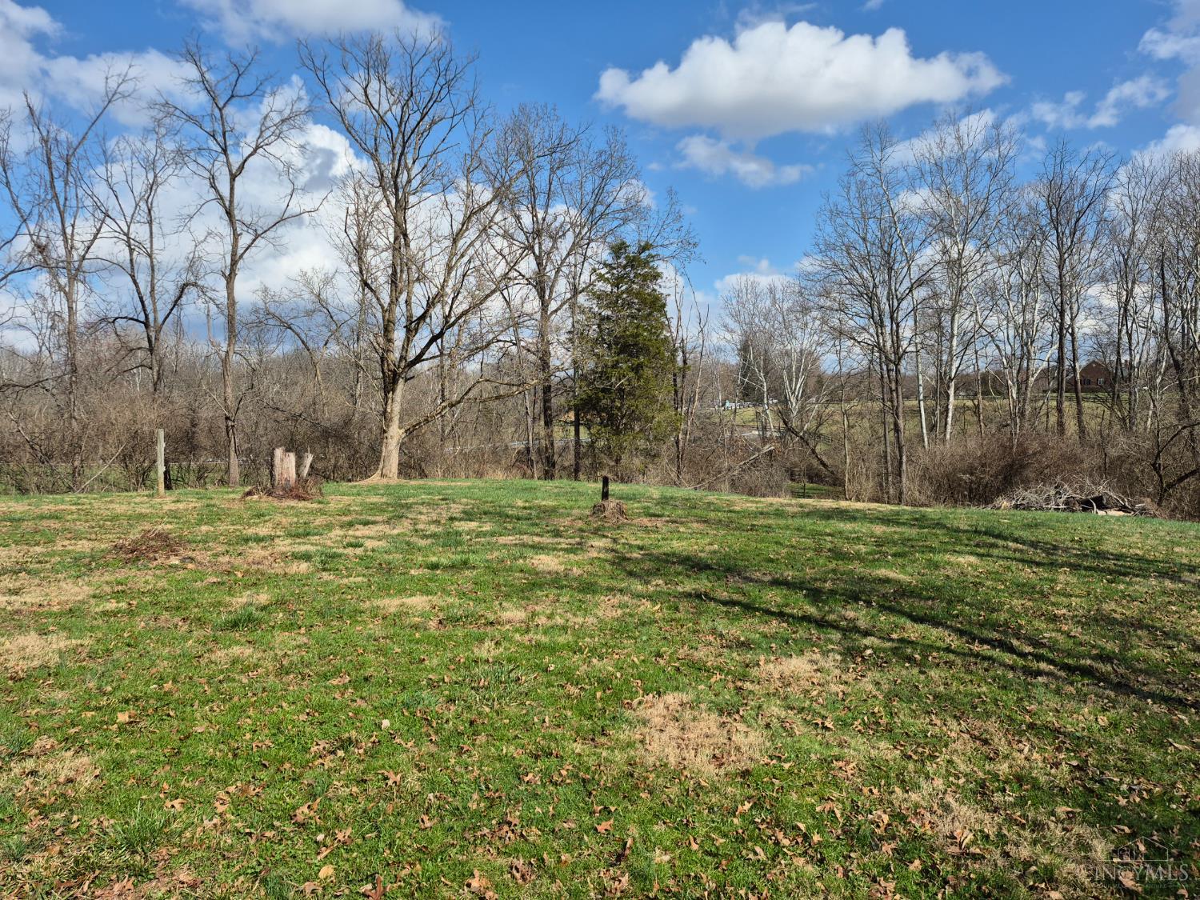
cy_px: 450
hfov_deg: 73.9
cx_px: 600
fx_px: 797
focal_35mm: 23
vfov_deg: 58.9
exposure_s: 1/2360
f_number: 1.8
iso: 25
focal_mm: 5.4
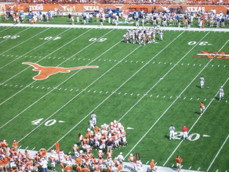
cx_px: 114
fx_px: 635
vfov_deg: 15.4
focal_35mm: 96
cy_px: 86
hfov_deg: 20.4
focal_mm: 17.1
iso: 64
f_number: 5.1
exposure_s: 1/320
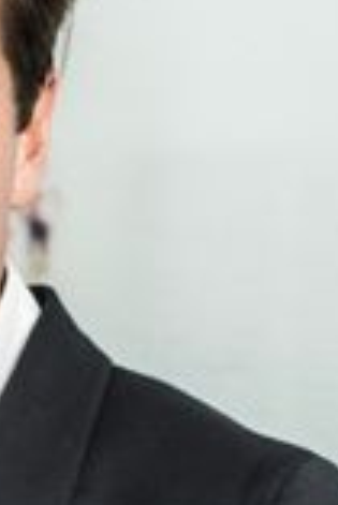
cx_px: -68
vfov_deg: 12.5
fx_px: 2290
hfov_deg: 8.4
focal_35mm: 163
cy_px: 499
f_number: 2.8
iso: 250
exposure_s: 1/80
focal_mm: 50
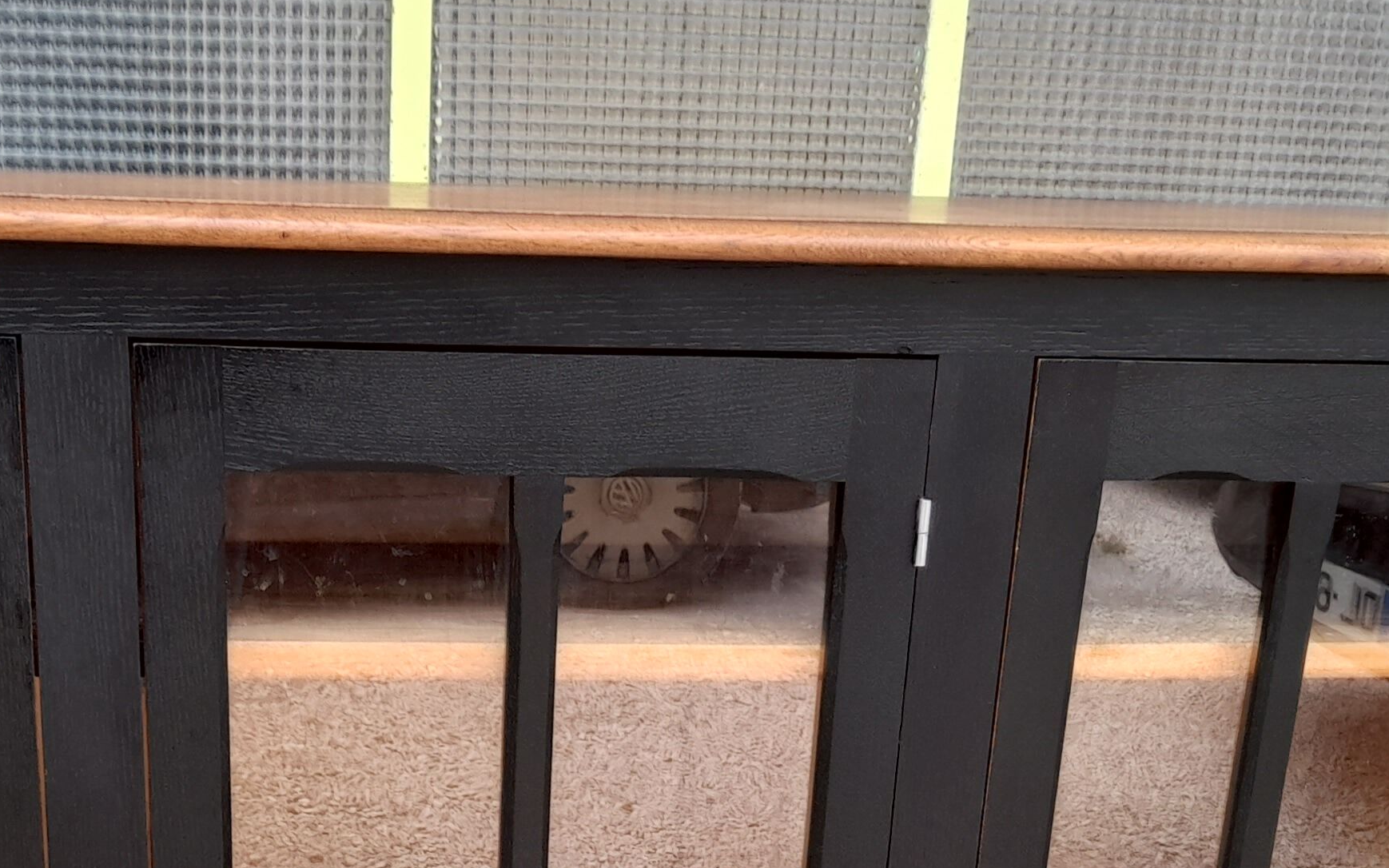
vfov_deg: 19.9
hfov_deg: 33.3
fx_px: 2309
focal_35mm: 61
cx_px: 490
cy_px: 1067
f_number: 2
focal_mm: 4.6
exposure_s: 1/101
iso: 20
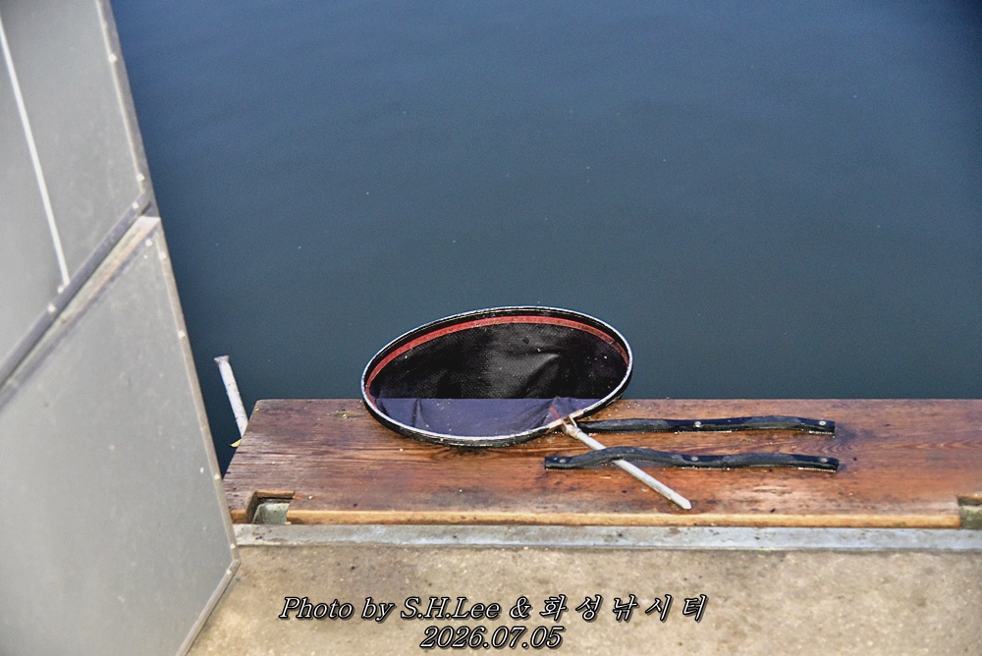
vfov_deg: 23.4
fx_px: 1583
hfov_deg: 34.5
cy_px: 328
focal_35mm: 58
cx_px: 491
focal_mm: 58
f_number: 4
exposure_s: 1/60
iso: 4000
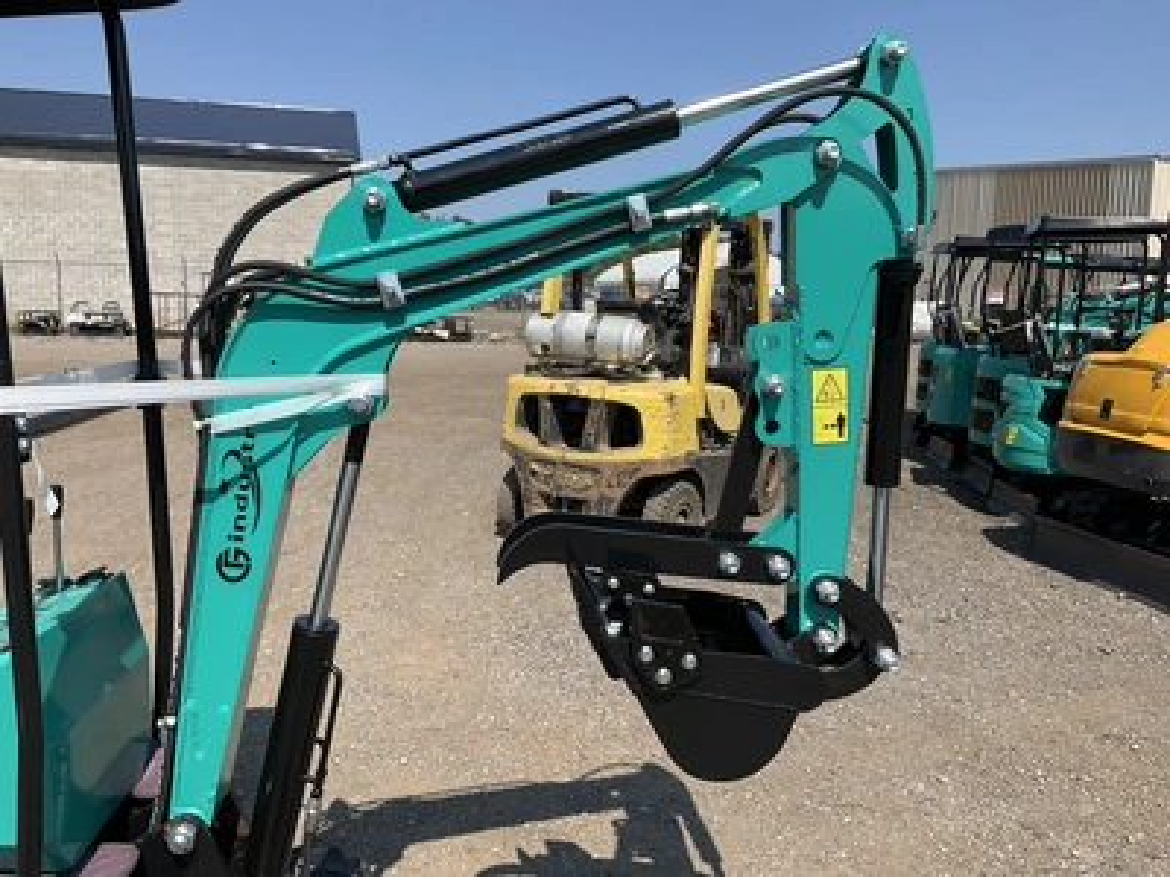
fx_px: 980
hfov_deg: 61.7
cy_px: 438
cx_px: 585
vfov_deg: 48.2
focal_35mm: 29
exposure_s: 1/1912
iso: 25
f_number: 1.8
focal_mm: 3
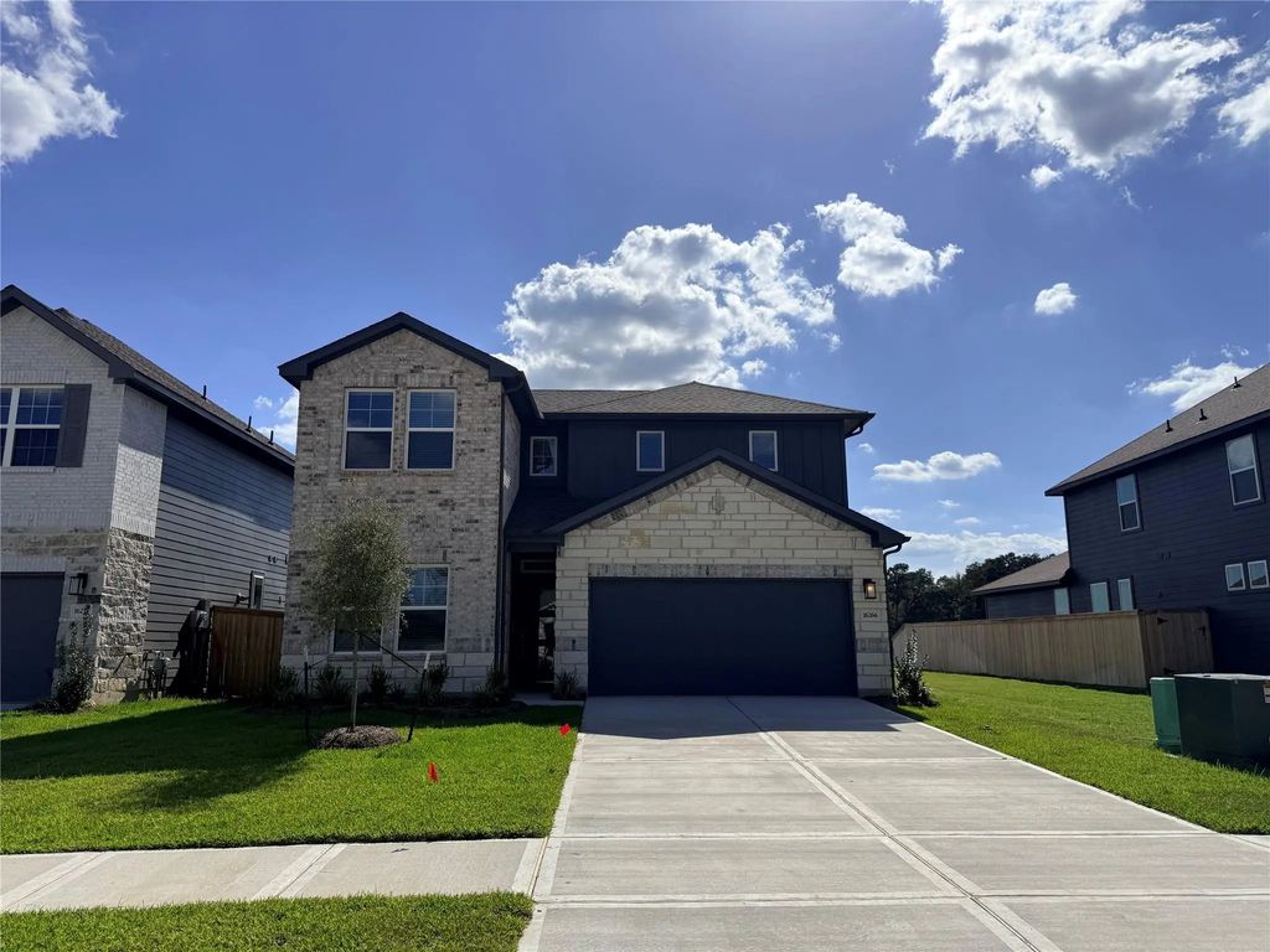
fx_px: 881
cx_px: 635
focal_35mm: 24
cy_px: 476
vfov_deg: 56.8
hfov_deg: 71.6
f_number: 1.78
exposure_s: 1/11905
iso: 80
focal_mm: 6.76
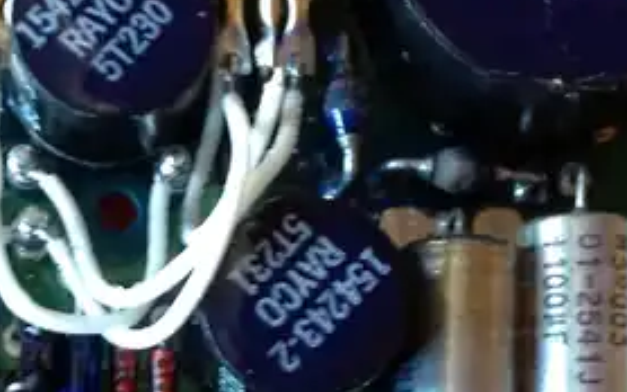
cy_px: 354
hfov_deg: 15.6
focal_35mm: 133
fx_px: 2274
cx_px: 111
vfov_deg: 9.8
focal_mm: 4.28
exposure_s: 1/15
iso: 160
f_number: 2.4
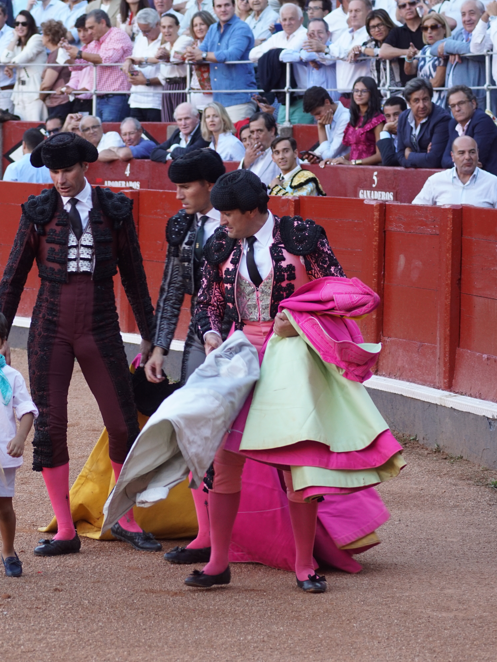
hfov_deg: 9.1
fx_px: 3115
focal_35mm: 163
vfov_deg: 12.1
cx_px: 17
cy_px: 330
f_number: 4
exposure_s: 1/125
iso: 400
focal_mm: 75
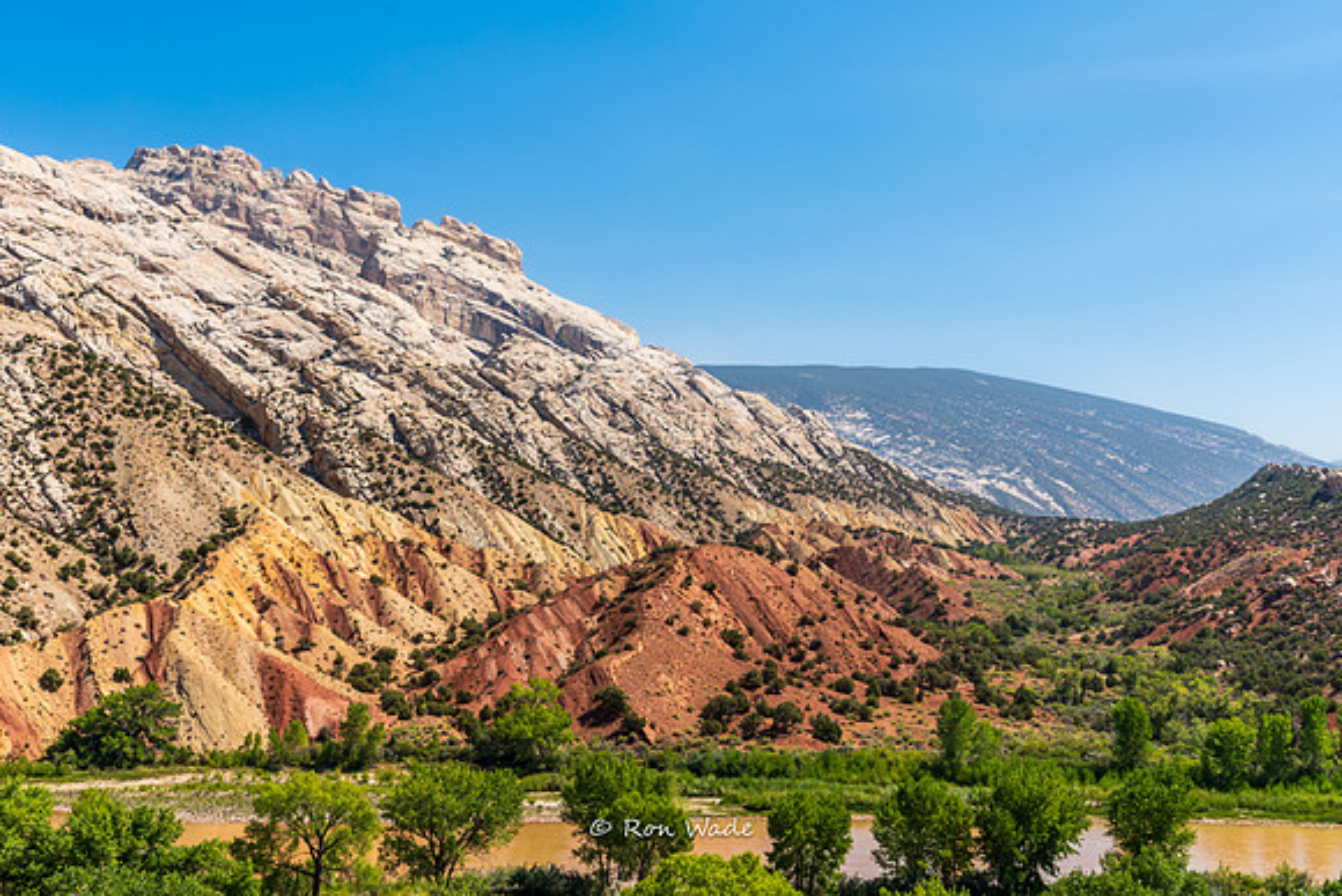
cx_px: 626
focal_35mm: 43
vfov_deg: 31.0
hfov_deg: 45.1
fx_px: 1617
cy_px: 447
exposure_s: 1/200
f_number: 10
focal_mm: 39
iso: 100
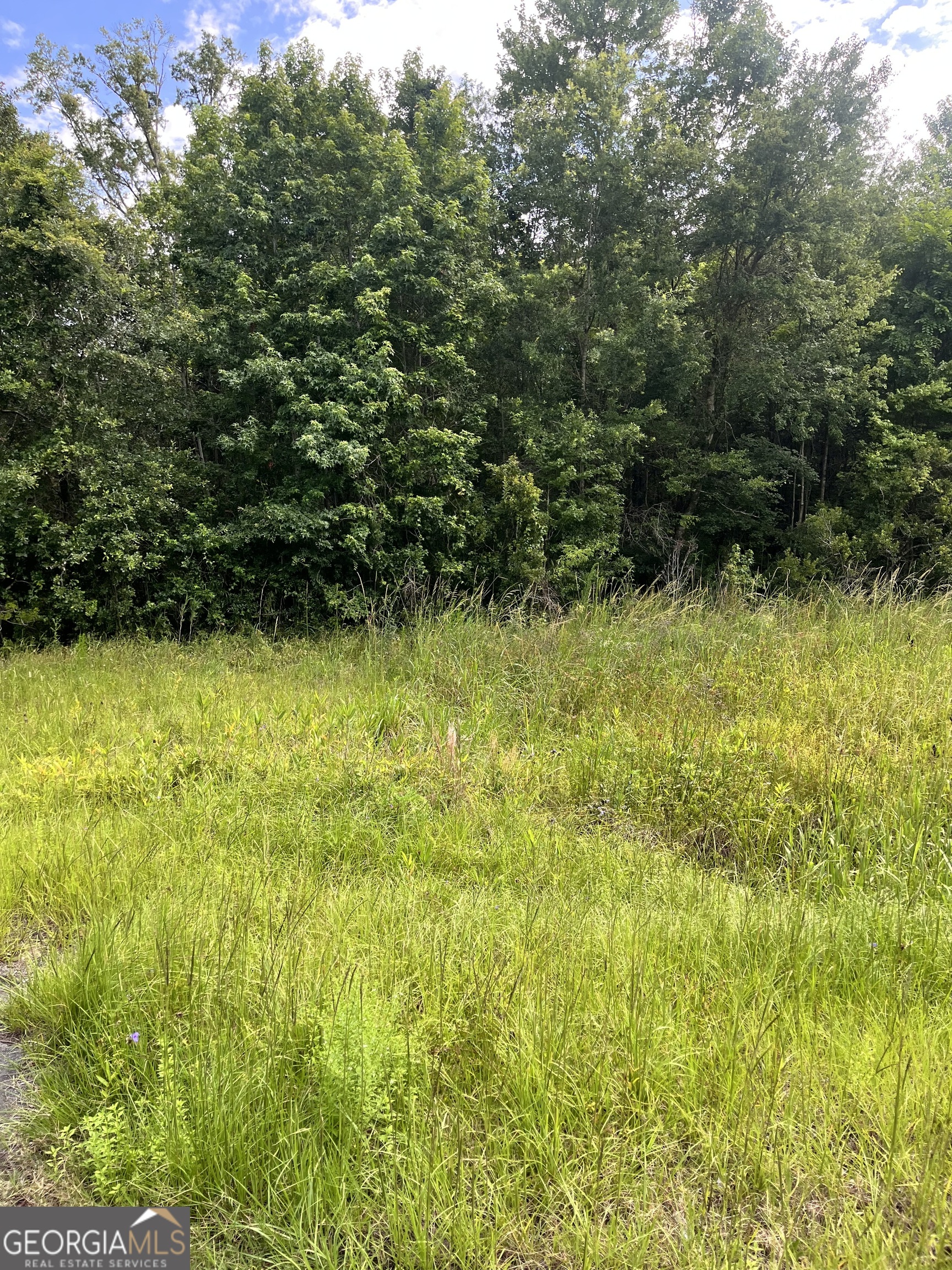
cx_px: 476
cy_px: 635
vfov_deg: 67.3
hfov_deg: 53.1
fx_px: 953
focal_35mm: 26
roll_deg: +2.7
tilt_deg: -7.3
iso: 50
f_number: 1.6
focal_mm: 5.1
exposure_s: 1/598
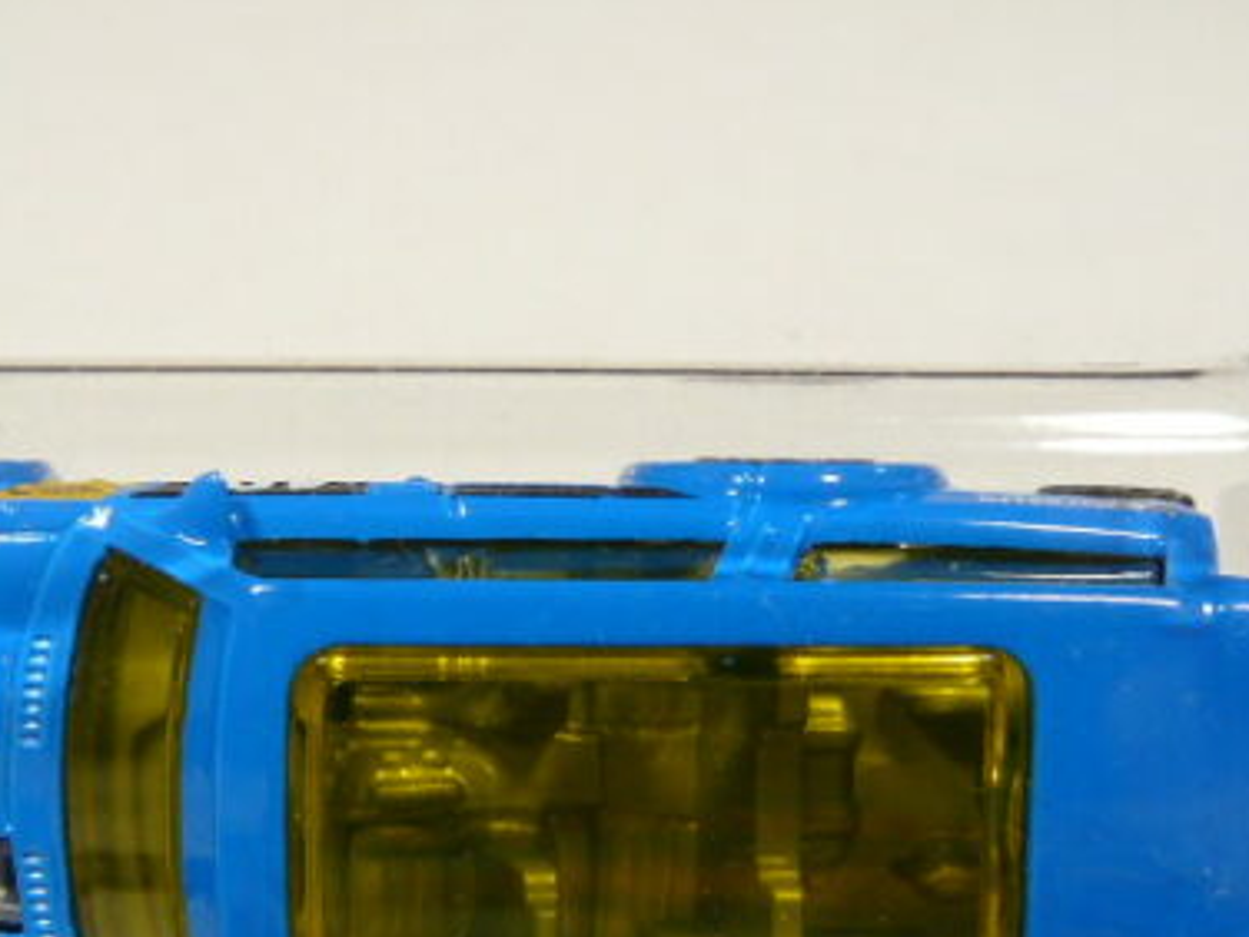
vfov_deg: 24.7
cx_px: 462
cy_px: 631
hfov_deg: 32.5
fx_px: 2129
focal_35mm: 59
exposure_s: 1/50
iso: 100
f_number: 2.8
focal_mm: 4.6
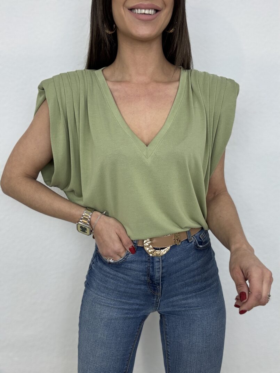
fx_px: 323
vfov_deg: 60.0
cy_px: 186
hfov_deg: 46.8
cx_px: 140
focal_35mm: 30
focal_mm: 2.69
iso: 64
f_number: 1.9
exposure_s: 1/100
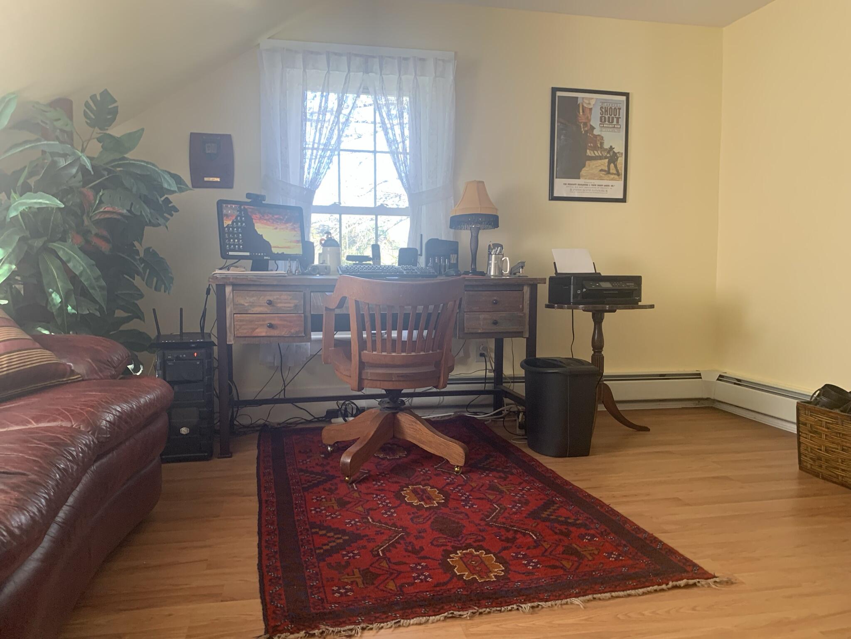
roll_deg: -0.3
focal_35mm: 26
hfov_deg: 67.3
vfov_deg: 53.1
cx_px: 426
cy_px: 320
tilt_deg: -2.8
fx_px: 639
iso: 100
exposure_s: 1/69
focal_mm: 4.25
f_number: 1.8
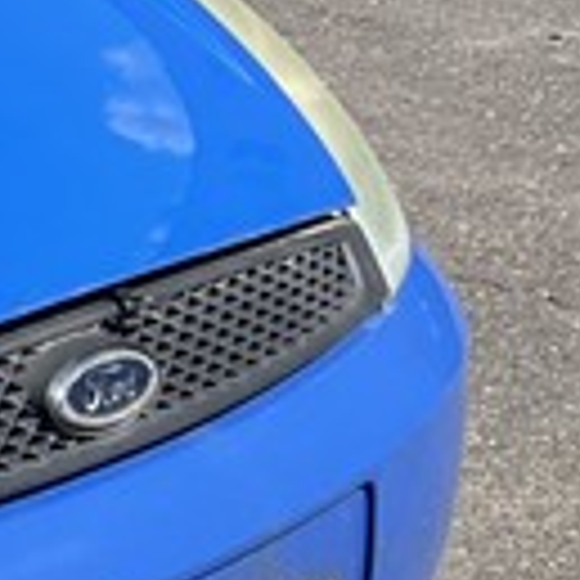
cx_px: -1268
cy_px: 175
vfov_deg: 9.6
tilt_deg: -14.5
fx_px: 3450
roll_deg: +2.0
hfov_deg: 8.0
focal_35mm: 182
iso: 50
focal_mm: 5.7
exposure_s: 1/3165
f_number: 1.5
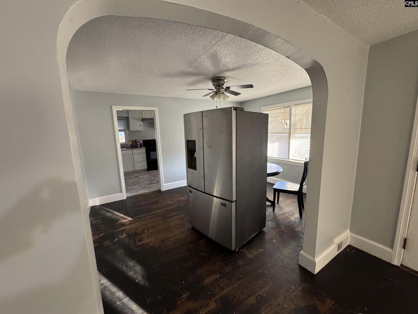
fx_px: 169
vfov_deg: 85.7
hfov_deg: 102.1
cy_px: 157
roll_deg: +1.4
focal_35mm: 14
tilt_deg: -9.1
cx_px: 209
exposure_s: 1/60
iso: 320
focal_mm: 2.22
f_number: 2.2
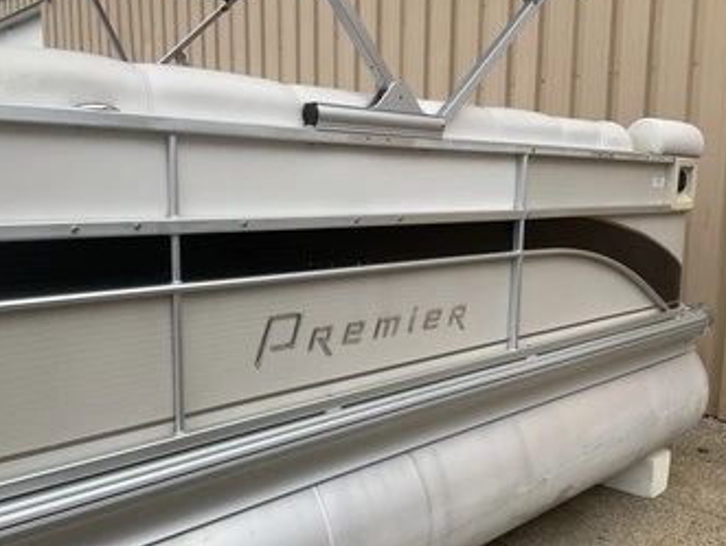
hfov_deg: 52.6
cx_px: 349
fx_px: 735
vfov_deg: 40.7
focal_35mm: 35
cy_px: 316
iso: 25
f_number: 1.8
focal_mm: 3
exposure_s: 1/1250
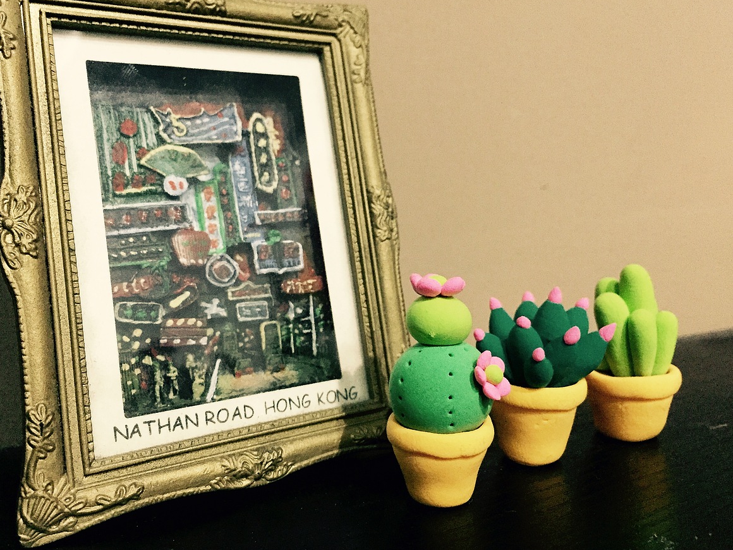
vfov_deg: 44.1
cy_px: 247
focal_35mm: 32
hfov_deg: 56.8
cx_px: 369
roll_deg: +0.2
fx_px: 678
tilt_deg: -2.3
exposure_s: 1/17
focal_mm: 4.15
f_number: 2.2
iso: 500
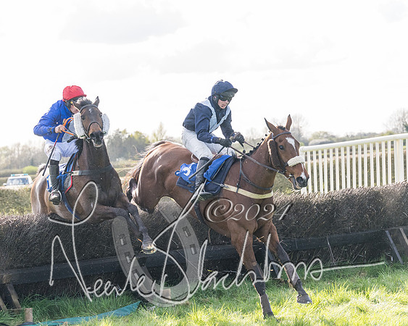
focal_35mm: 122
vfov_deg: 12.6
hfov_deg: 15.8
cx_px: 204
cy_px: 160
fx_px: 1474
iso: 400
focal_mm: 70
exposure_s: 1/1600
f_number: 4
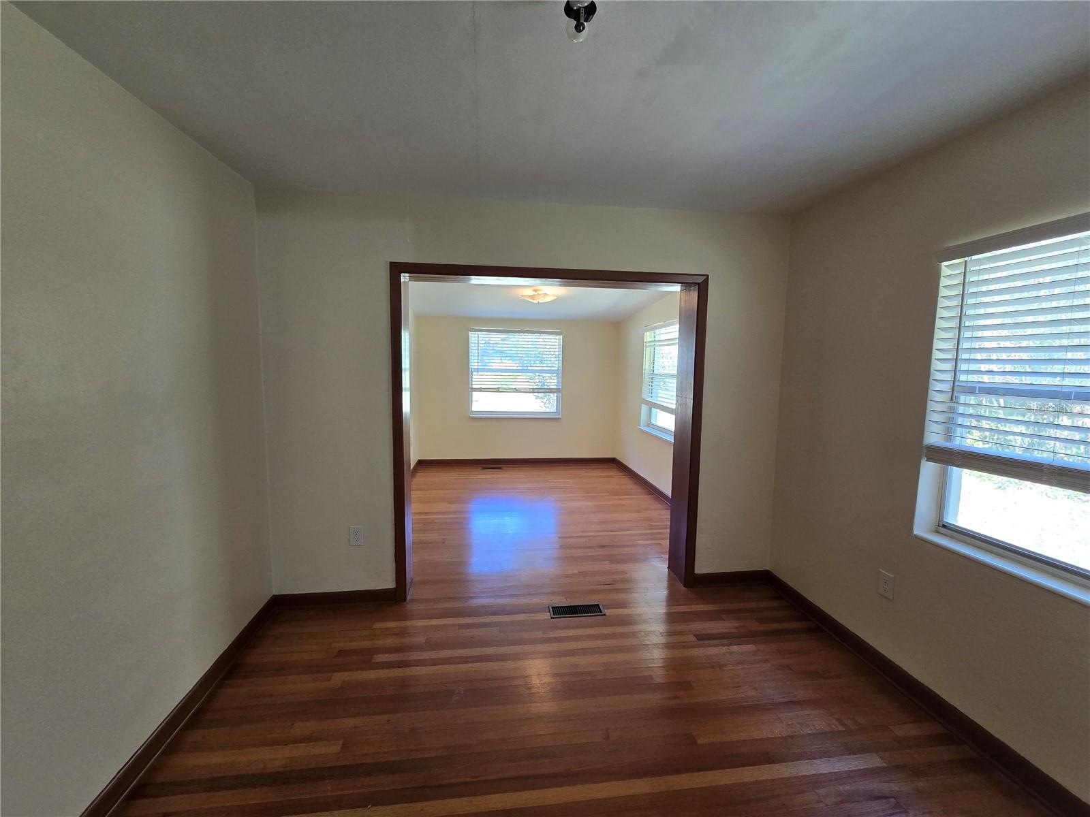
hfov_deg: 106.2
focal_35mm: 13
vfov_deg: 89.9
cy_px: 408
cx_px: 545
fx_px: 409
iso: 160
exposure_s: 1/60
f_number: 2.2
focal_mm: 2.2
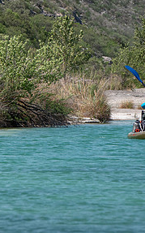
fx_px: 2995
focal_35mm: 473
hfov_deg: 2.8
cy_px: 105
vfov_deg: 4.4
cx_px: -32
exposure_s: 1/2500
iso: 200
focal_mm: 96
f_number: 5
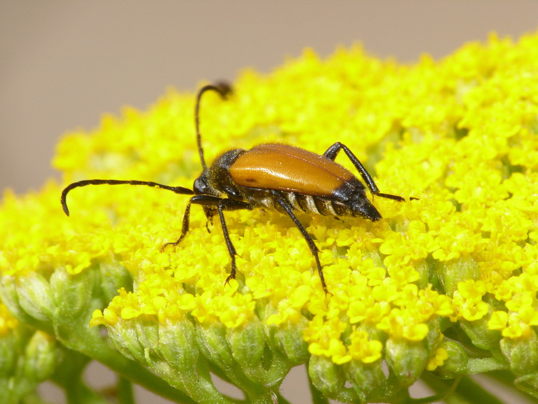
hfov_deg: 7.3
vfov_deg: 5.5
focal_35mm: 271
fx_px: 4212
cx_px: 269
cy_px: 202
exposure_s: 1/125
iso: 200
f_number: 11
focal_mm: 57.2
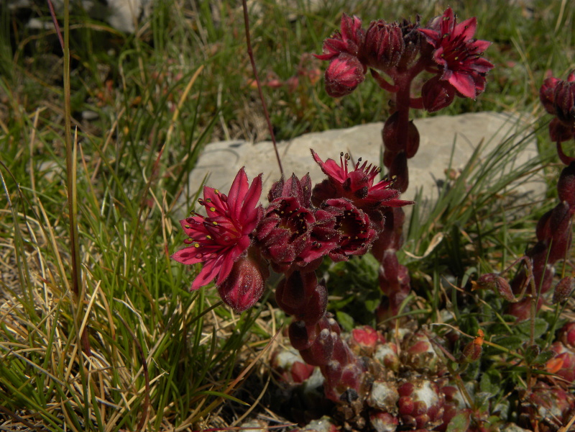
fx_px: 615
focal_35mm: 37
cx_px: 288
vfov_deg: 38.7
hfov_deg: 50.1
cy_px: 216
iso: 64
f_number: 6.3
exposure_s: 1/640
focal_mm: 6.6
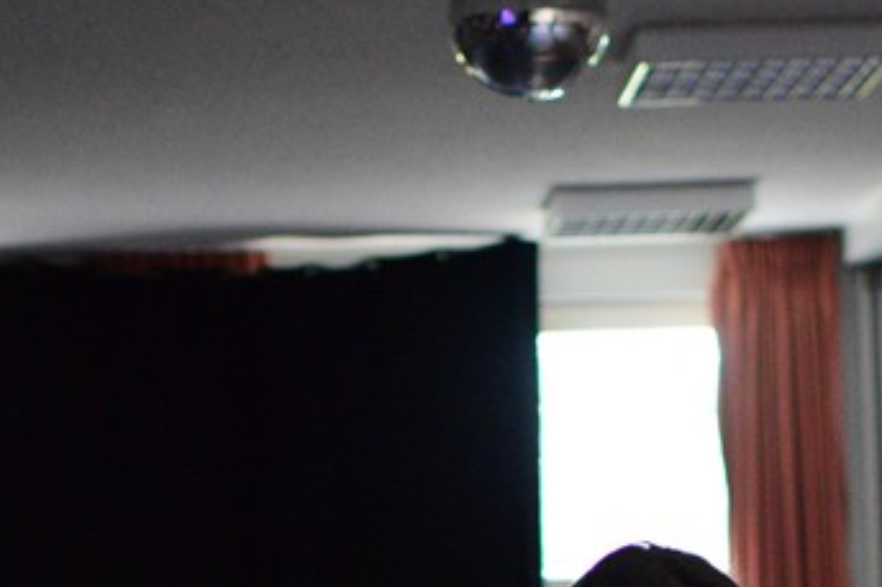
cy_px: 814
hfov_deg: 13.1
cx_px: 513
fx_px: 3832
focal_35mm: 156
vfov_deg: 8.6
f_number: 1.8
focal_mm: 35
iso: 3200
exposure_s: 1/320
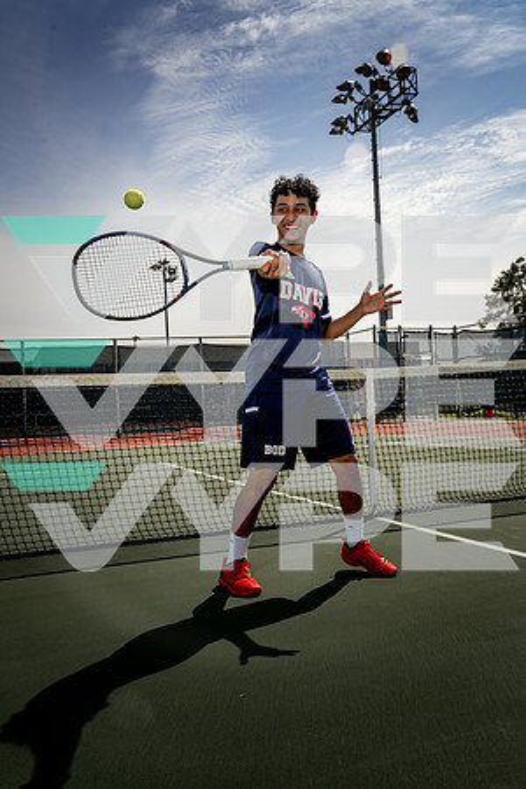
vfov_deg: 58.7
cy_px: 394
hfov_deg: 41.1
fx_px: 701
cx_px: 263
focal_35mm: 32
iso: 100
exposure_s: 1/250
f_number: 10
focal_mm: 32
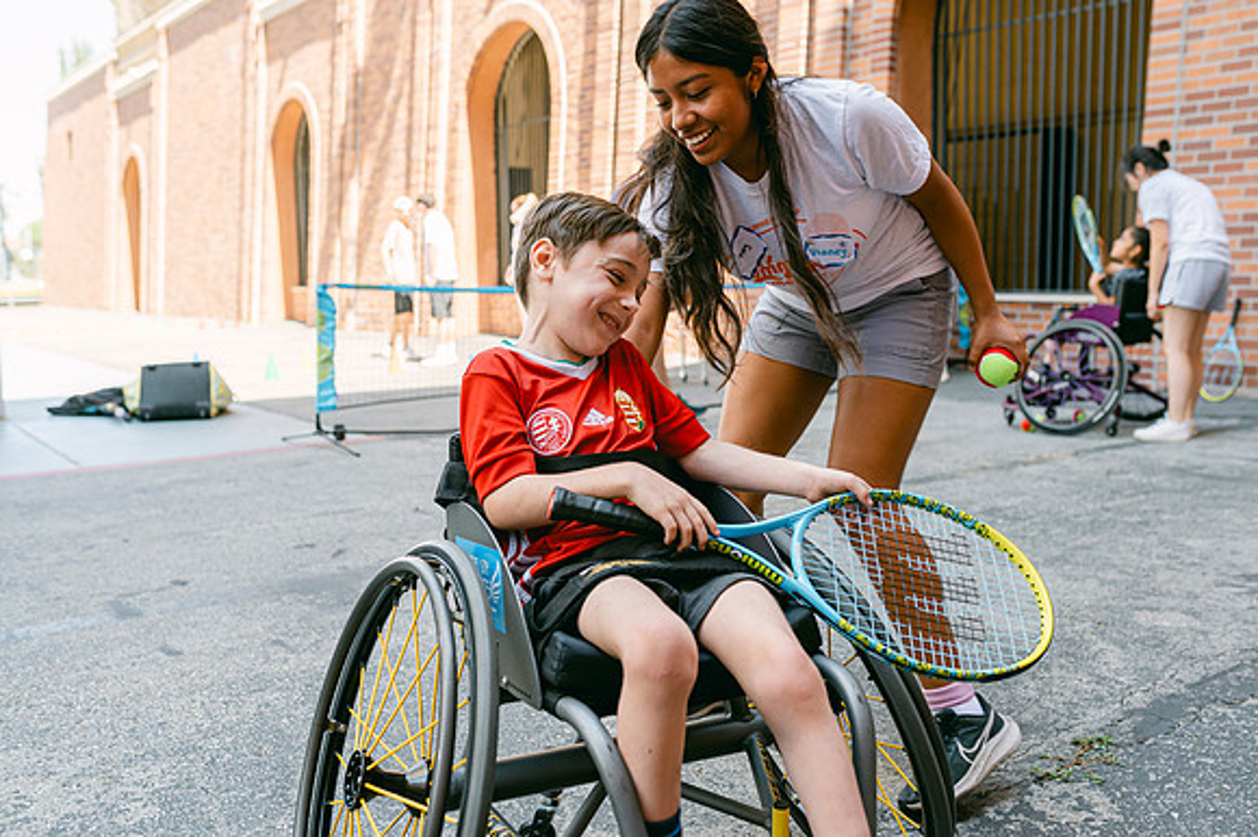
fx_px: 1222
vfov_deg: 37.8
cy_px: 418
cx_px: 629
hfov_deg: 54.5
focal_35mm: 35
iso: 100
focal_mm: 35
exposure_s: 1/320
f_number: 4
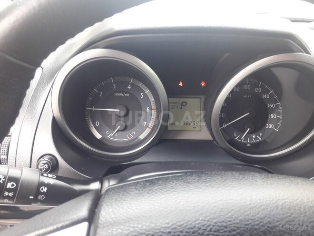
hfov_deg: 63.4
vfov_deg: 49.7
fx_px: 254
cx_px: 157
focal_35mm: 28
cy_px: 118
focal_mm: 3.7
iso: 50
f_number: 1.9
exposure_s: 1/50
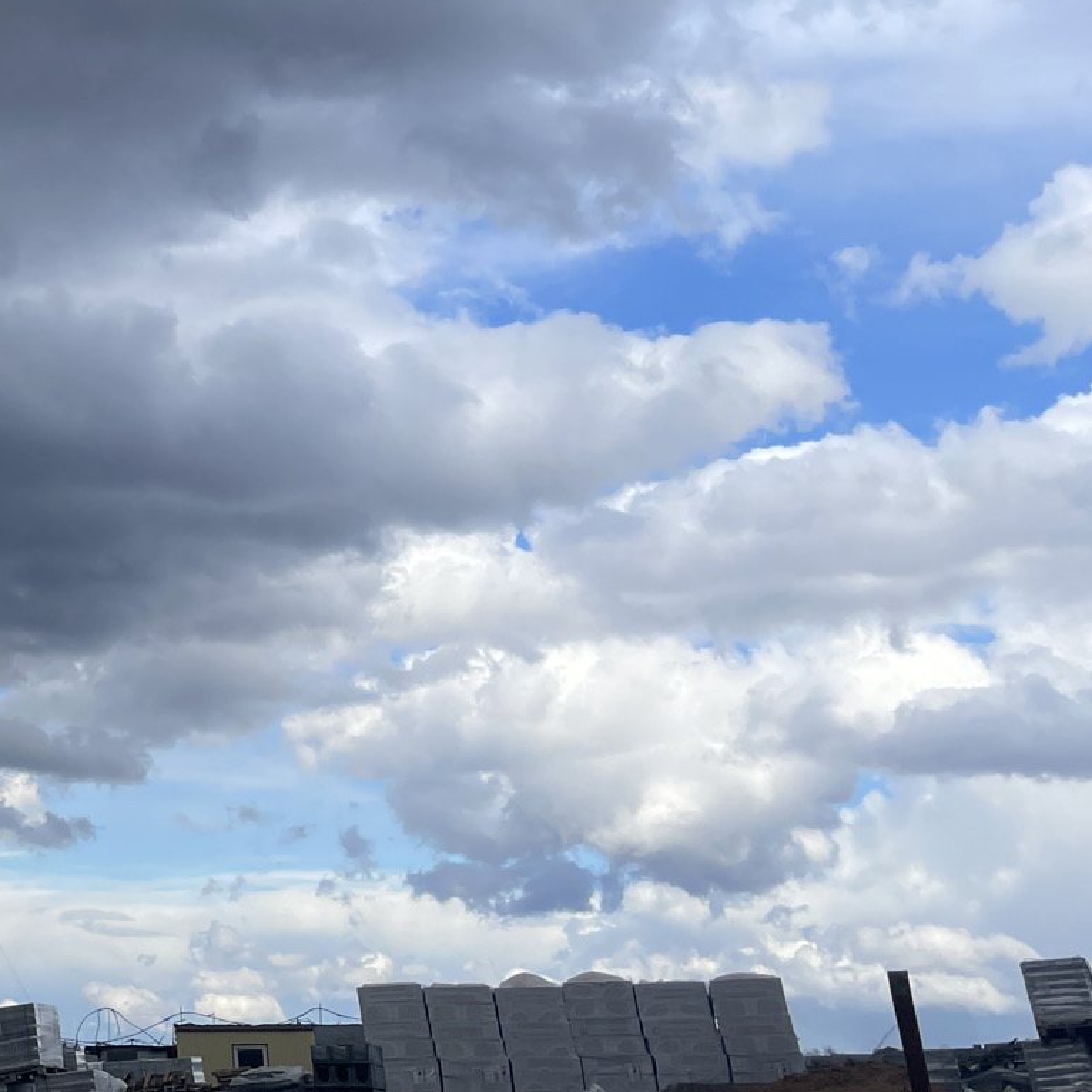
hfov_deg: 25.9
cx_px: -174
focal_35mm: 60
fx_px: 2141
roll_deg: -1.0
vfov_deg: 27.9
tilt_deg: +21.3
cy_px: 188
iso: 32
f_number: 1.6
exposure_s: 1/3731
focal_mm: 4.2
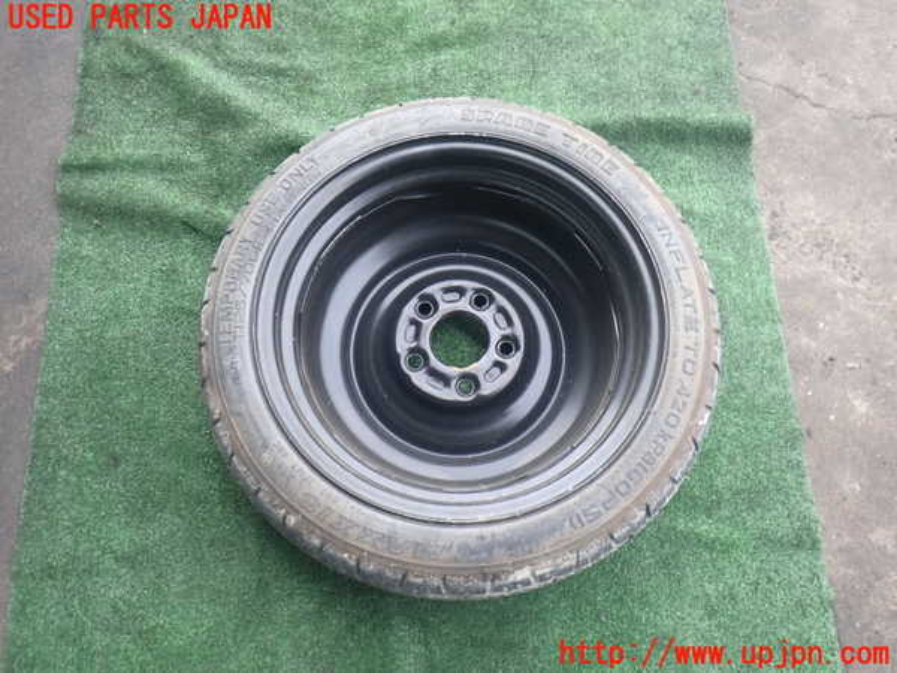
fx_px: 777
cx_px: 448
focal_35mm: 30
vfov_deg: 46.8
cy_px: 336
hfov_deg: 60.0
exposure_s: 1/100
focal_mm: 5.4
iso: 200
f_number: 2.3
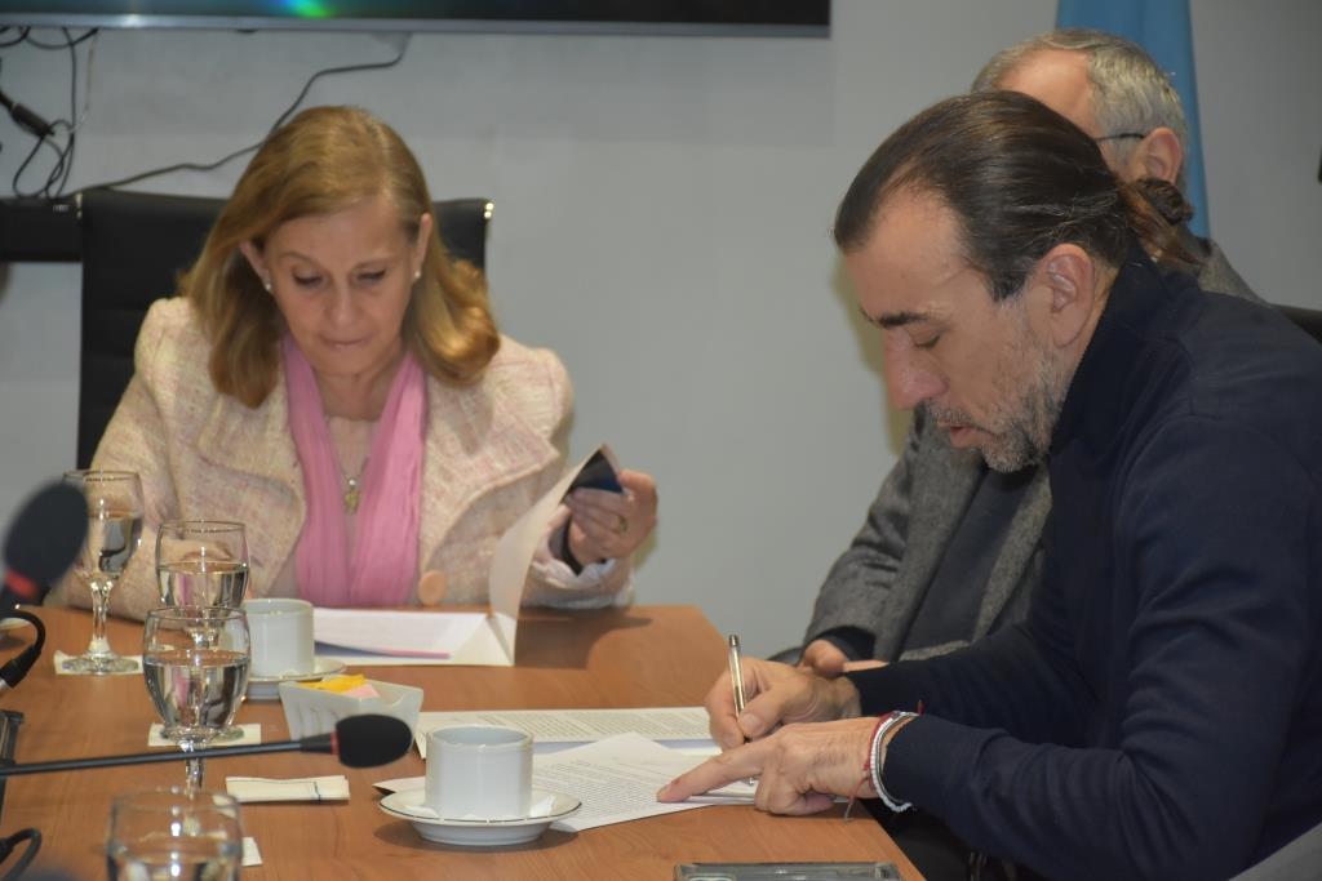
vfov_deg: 10.8
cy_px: 440
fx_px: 4682
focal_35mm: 128
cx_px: 661
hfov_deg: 16.1
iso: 1600
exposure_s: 1/125
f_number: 5.6
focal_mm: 85
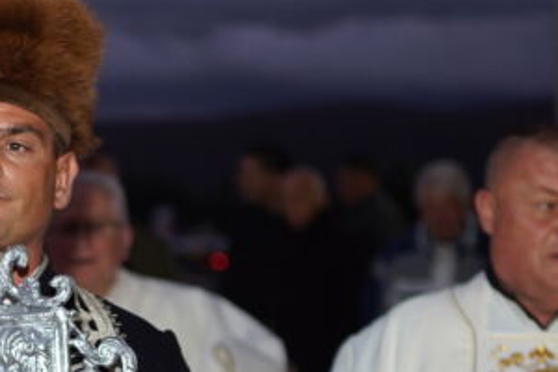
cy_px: 304
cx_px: -76
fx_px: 2263
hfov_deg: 13.7
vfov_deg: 9.4
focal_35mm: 146
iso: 800
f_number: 2.8
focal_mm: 35
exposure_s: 1/200
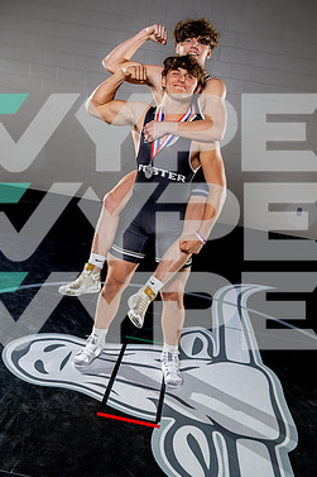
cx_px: 141
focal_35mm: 37
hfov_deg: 35.9
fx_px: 489
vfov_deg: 51.9
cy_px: 223
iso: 320
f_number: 5.6
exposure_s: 1/250
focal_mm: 31
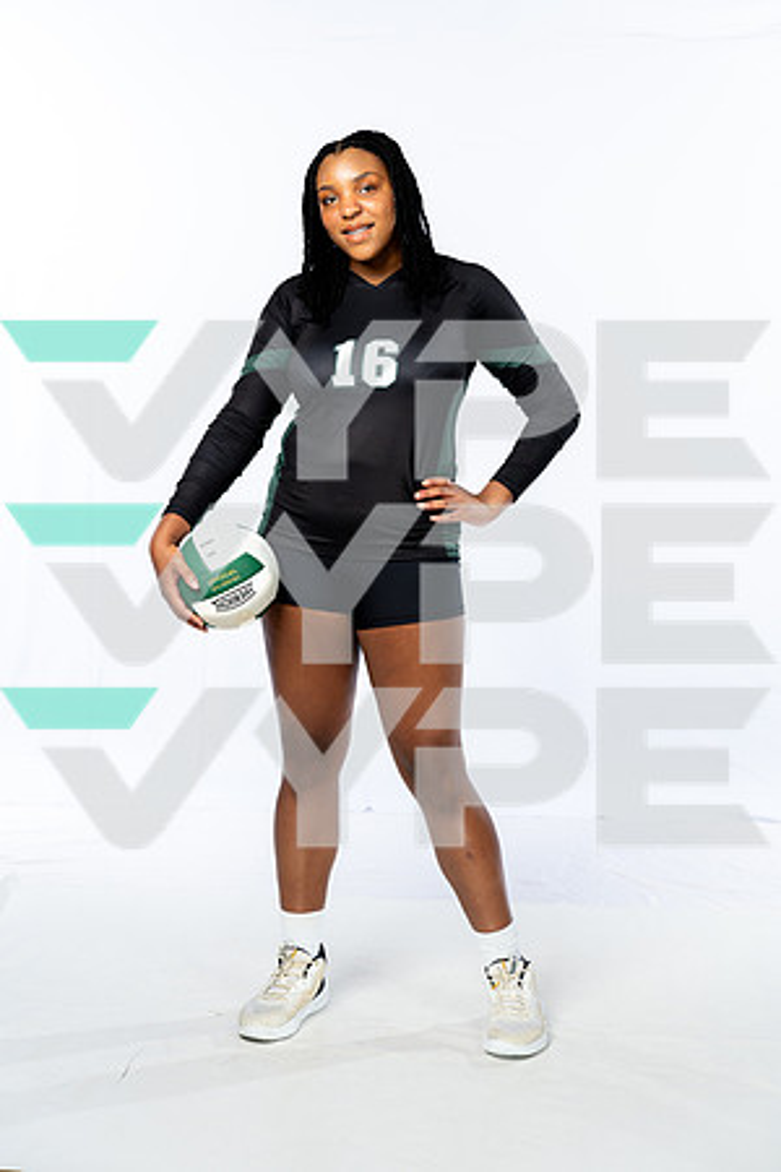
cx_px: 390
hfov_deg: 20.9
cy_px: 586
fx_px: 2115
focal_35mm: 65
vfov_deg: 31.0
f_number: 5.6
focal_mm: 65
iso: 250
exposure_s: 1/250
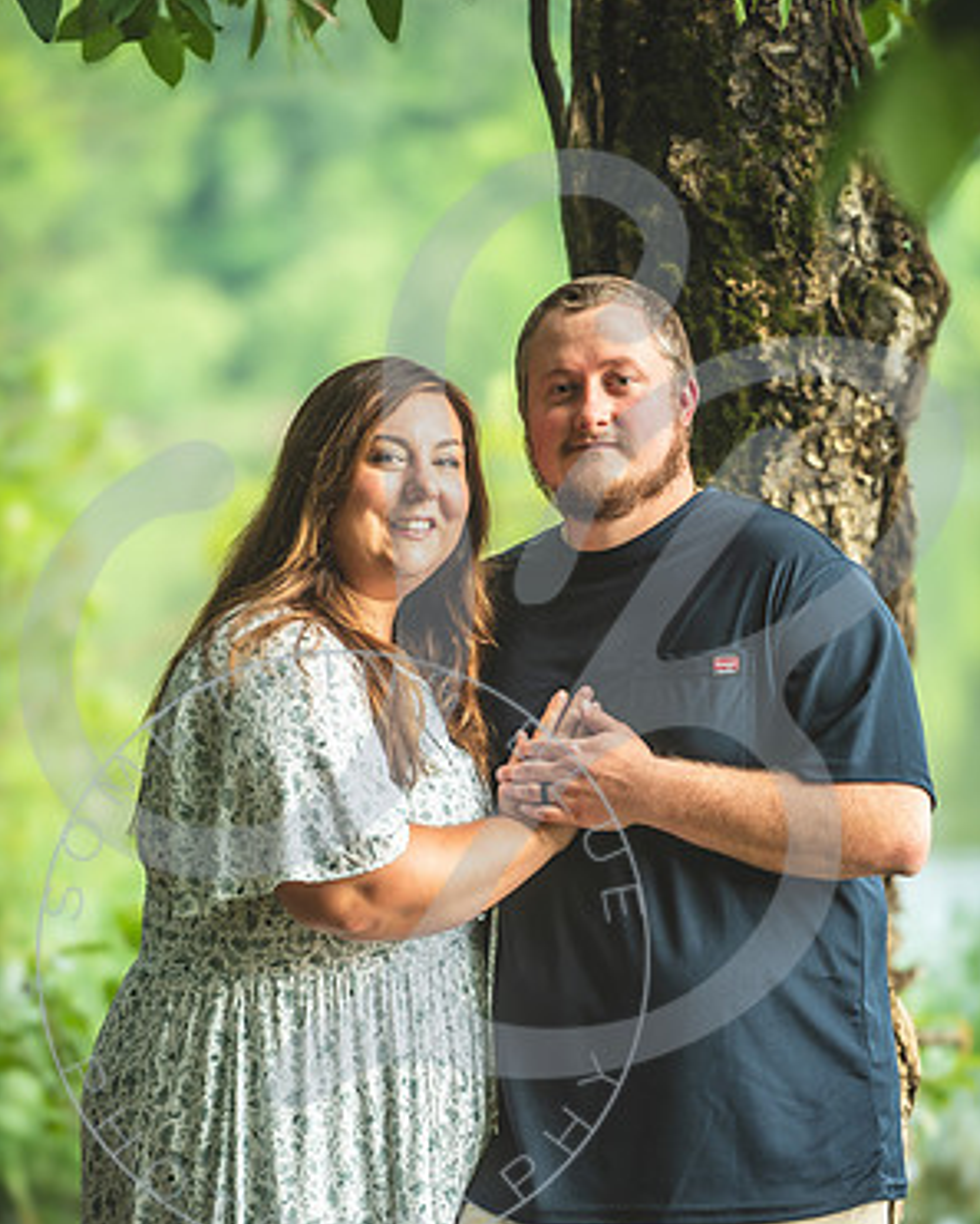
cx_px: 492
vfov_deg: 10.6
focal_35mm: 182
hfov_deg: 8.5
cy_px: 706
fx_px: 6596
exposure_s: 1/200
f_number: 2.8
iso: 250
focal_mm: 160
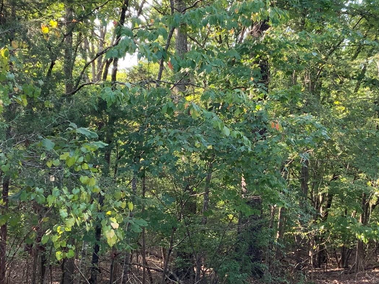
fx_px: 624
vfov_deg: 25.6
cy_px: 146
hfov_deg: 33.8
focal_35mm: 57
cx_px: 190
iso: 40
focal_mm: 3
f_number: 1.8
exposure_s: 1/60
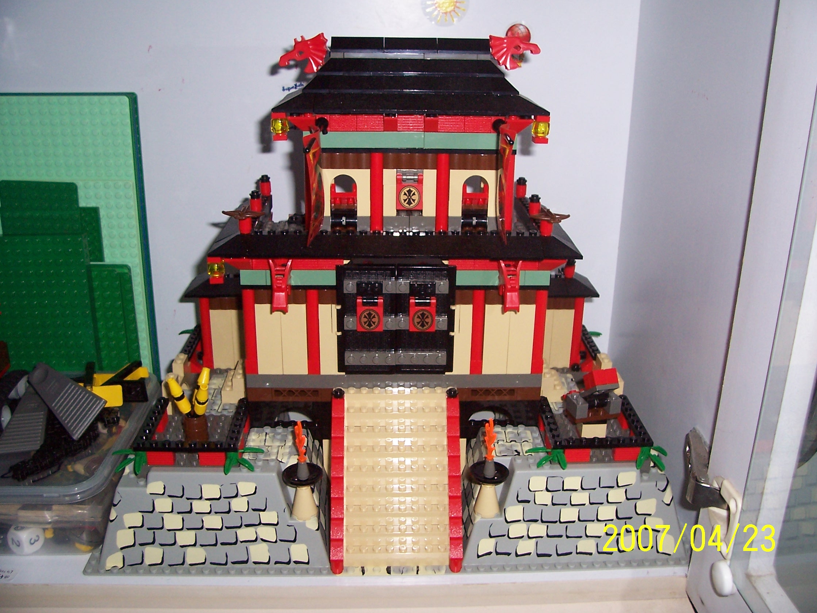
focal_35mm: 35
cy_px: 301
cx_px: 403
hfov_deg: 52.6
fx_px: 826
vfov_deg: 40.7
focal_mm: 5.6
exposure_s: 1/60
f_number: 2.7
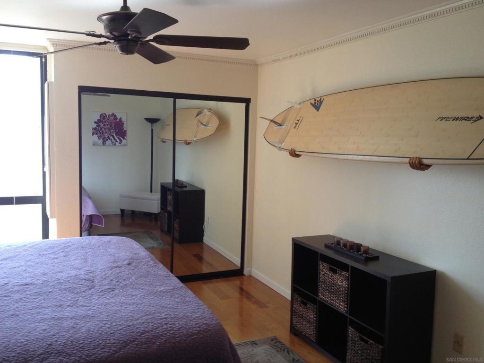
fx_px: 489
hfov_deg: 52.6
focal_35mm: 35
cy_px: 182
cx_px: 242
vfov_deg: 40.7
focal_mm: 4.28
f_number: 2.4
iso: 64
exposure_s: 1/60
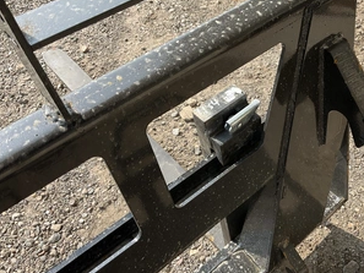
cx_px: 244
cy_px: 129
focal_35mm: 39
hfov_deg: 47.0
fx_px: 410
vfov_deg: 36.8
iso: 25
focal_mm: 3
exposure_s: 1/739
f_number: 1.8
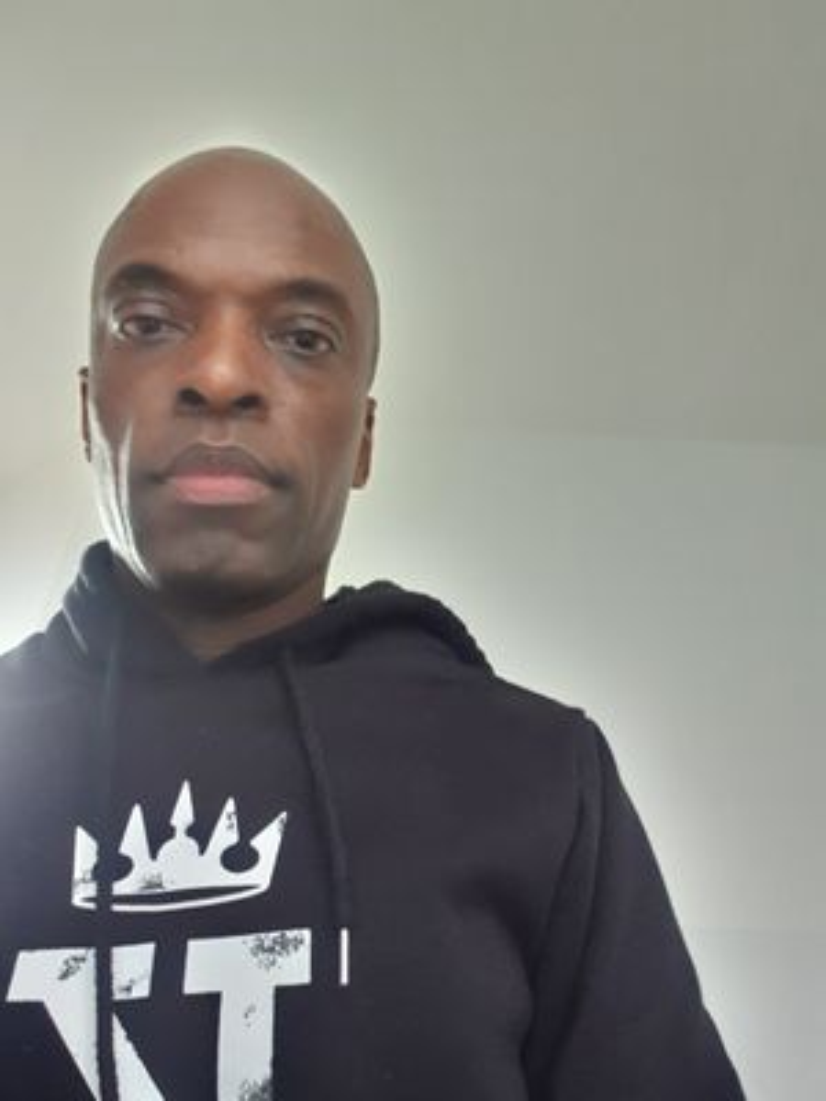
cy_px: 550
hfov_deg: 45.4
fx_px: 986
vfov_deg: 58.4
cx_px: 413
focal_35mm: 31
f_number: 1.7
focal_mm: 2.92
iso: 200
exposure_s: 1/33
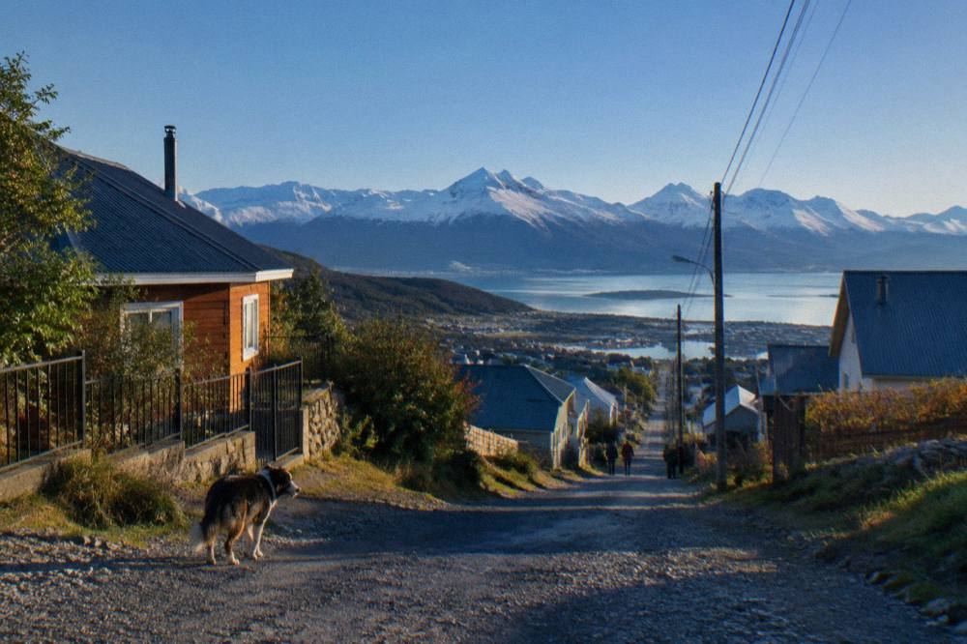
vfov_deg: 37.8
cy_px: 322
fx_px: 940
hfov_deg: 54.5
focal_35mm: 35
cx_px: 484
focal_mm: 35
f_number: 5.6
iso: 320
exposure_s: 1/640
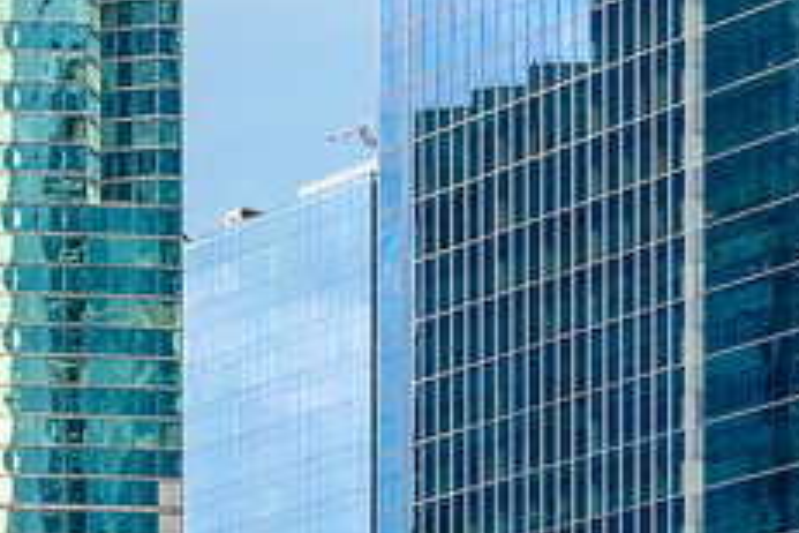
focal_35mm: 211
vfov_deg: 6.0
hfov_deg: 9.5
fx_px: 4683
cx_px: -355
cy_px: 1578
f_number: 8
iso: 320
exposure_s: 1/200
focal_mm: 30
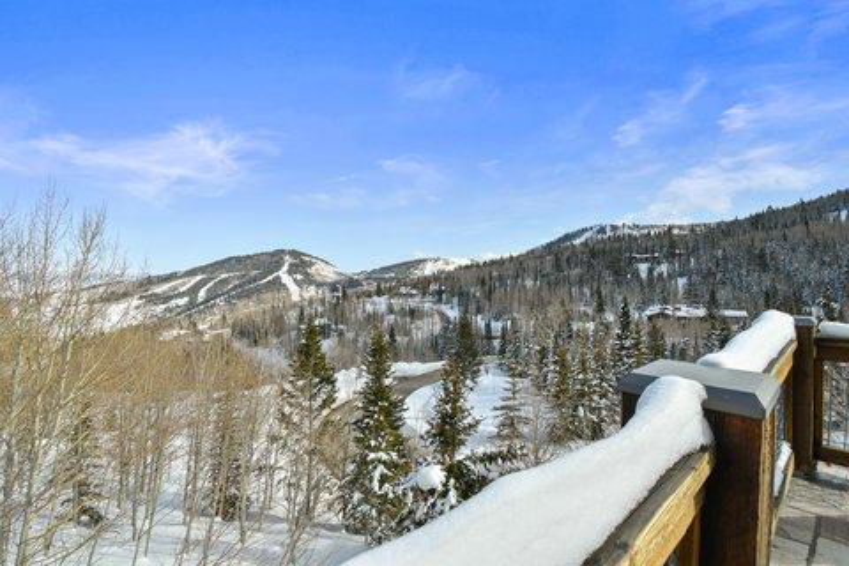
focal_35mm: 16
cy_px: 283
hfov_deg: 96.7
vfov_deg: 73.7
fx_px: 377
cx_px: 424
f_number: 8
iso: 125
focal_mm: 11
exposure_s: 1/640
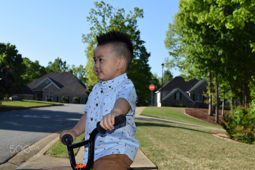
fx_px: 372
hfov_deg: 37.9
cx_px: 128
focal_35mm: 52
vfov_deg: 25.7
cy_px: 85
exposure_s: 1/200
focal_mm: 35
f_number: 9
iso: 100
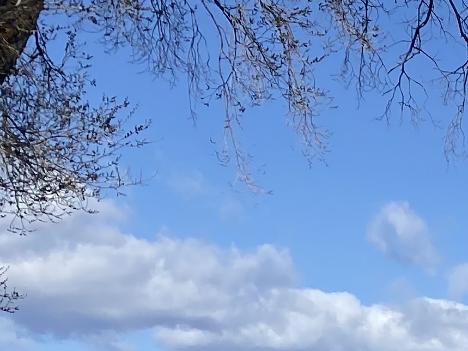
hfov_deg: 14.0
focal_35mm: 122
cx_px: 882
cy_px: 776
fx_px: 1649
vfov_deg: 10.7
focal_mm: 4.25
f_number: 1.8
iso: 32
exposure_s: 1/4115
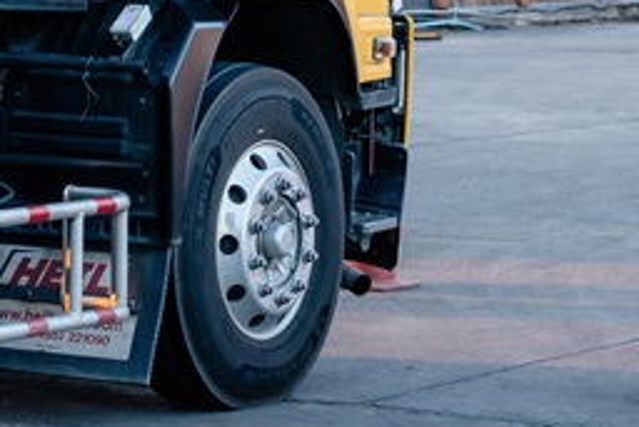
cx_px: -270
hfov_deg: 9.9
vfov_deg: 6.6
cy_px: -353
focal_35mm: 203
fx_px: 3605
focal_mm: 52
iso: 200
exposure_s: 1/125
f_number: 5.6
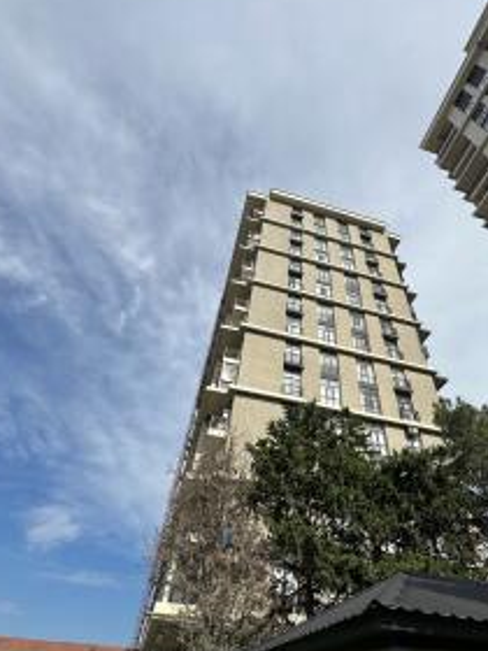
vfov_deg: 81.7
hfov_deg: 65.6
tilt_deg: +48.9
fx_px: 376
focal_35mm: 20
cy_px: 319
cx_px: 284
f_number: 2.2
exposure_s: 1/3040
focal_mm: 2.22
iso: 50
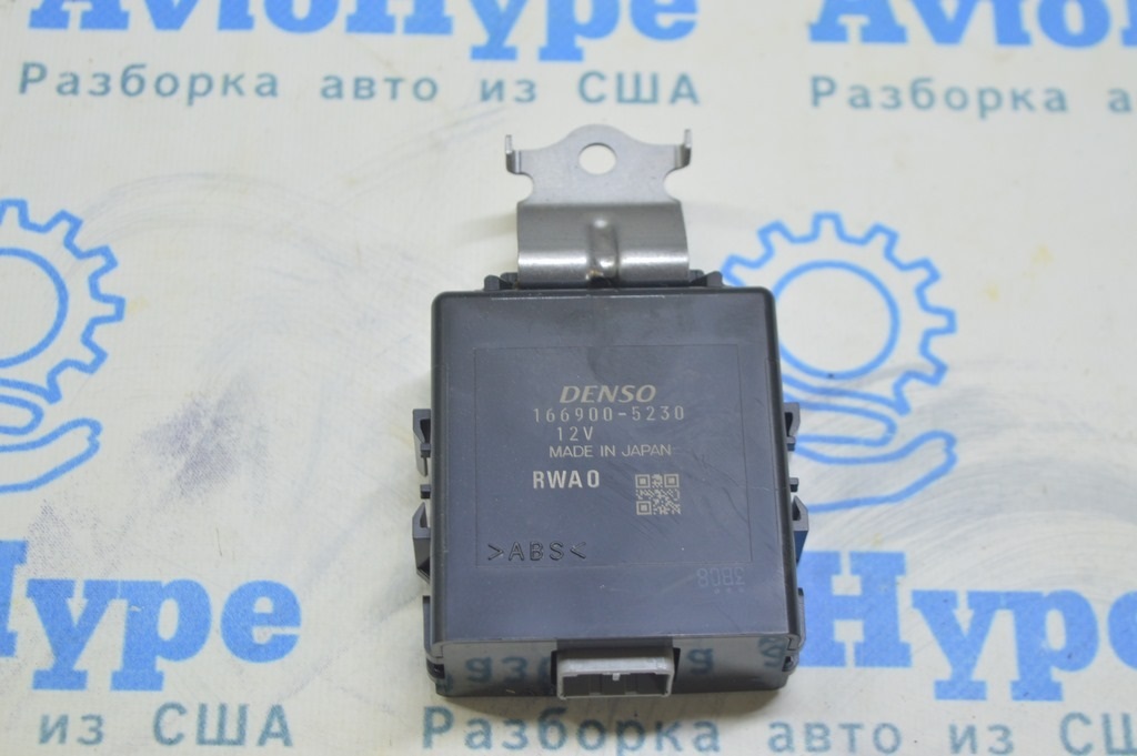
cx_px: 568
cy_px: 378
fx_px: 2272
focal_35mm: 72
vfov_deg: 18.9
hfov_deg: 28.1
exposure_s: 1/20
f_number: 5.6
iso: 400
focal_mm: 48
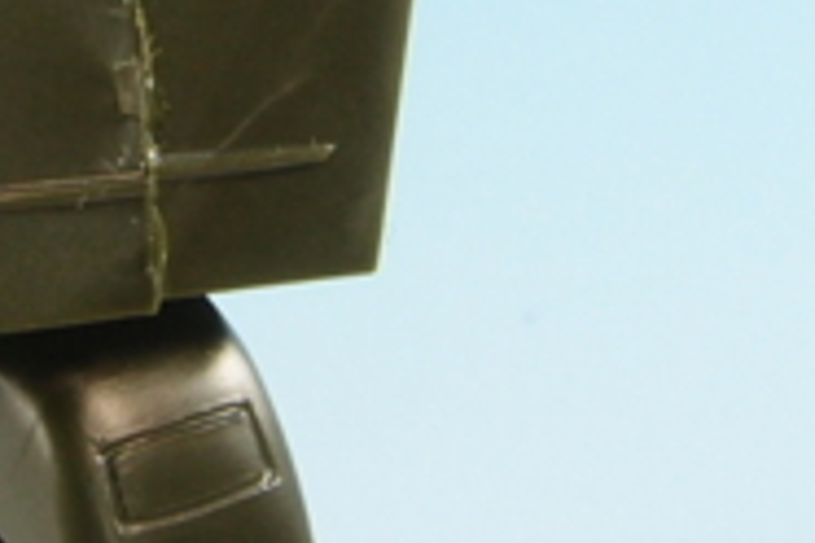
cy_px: -420
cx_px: -153
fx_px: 3441
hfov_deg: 13.2
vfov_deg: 8.7
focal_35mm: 152
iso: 100
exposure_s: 1/2.5
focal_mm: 7.41
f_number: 8
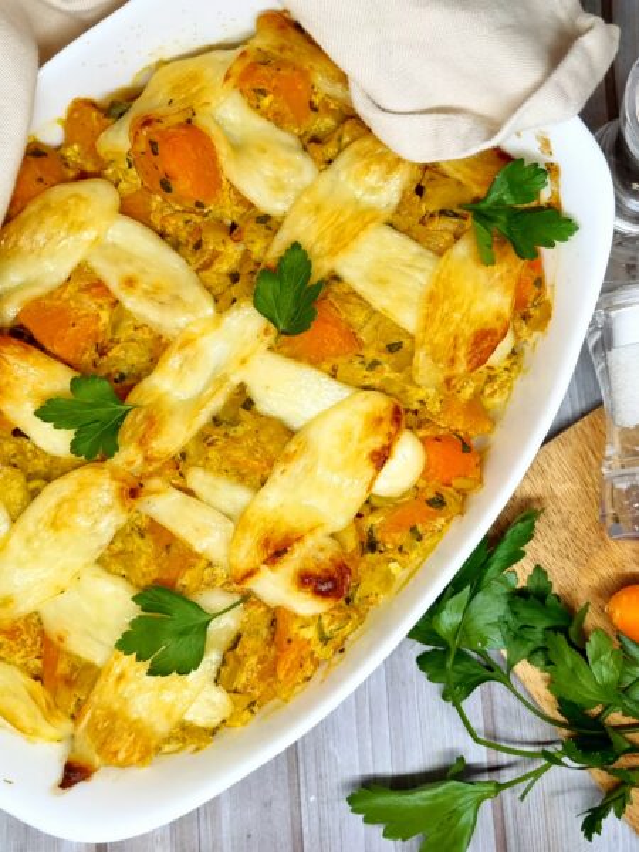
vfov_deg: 67.3
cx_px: 320
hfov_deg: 53.1
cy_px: 426
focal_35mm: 26
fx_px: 640
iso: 80
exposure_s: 1/100
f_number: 1.8
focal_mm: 5.4
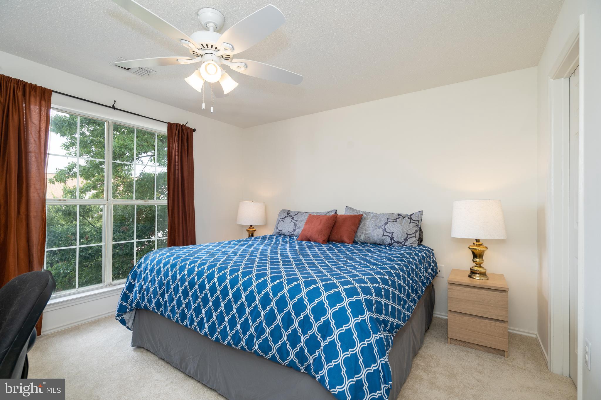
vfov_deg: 70.4
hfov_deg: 93.3
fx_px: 284
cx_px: 300
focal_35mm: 17
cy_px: 200
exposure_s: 1/60
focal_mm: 17
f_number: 6.3
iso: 320
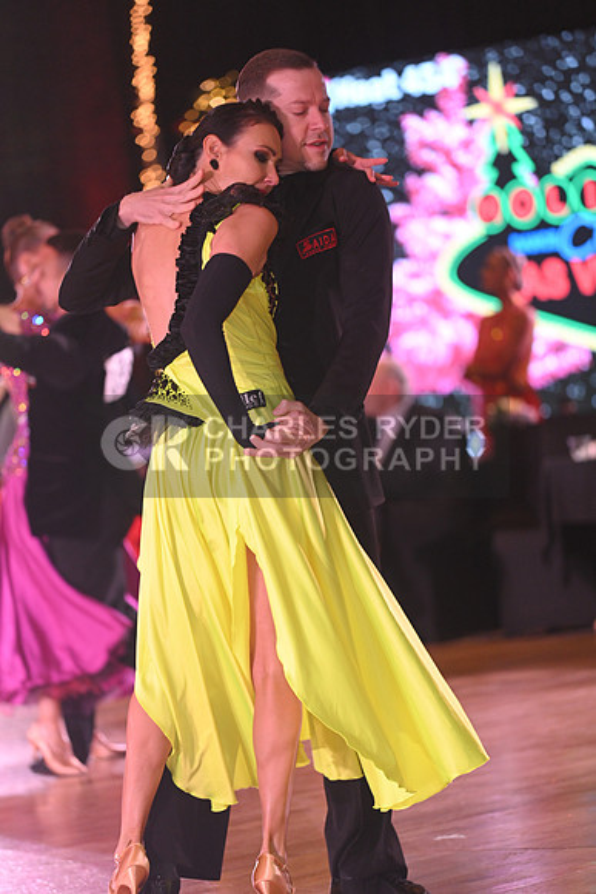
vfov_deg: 11.1
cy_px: 447
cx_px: 298
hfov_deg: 7.4
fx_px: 4591
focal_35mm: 185
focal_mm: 185
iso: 2000
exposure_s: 1/200
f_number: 4
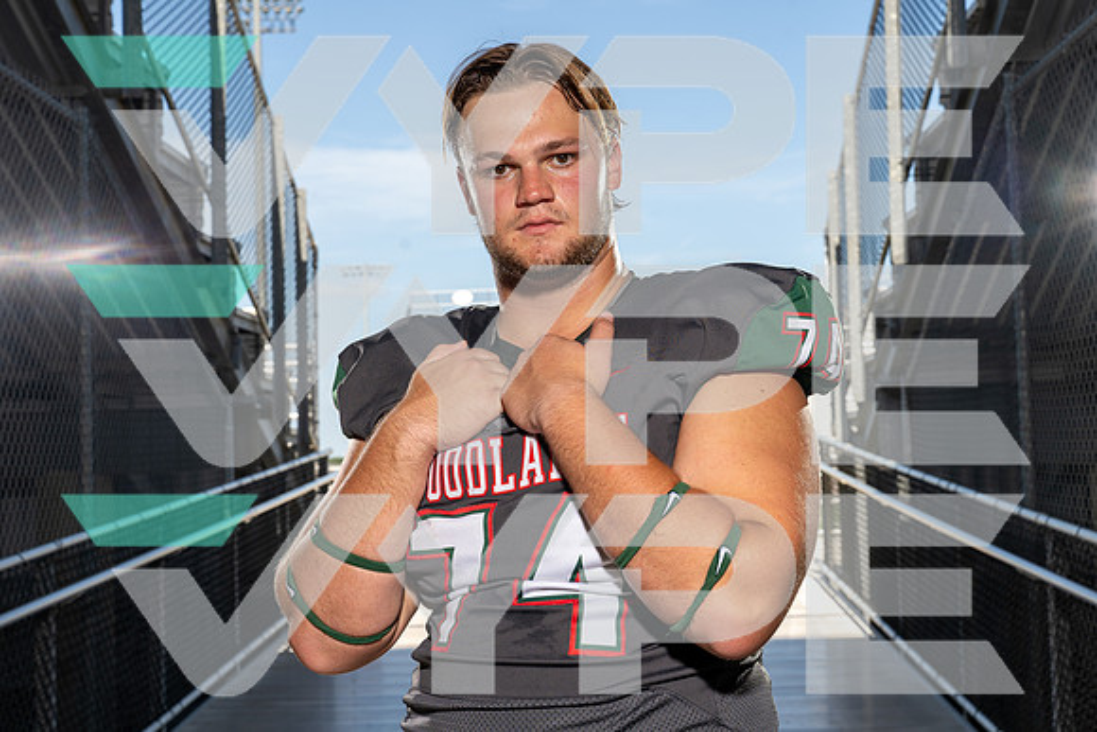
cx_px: 548
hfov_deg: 38.2
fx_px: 1585
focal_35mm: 52
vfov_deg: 26.0
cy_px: 366
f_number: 8
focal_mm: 52
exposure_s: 1/250
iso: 160
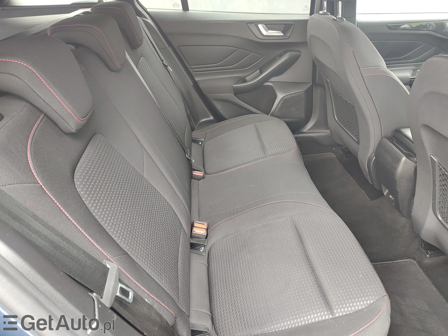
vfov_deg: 58.9
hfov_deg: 73.9
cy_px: 168
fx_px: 298
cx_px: 224
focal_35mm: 23
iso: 286
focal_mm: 5.56
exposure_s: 1/33.3
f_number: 1.8
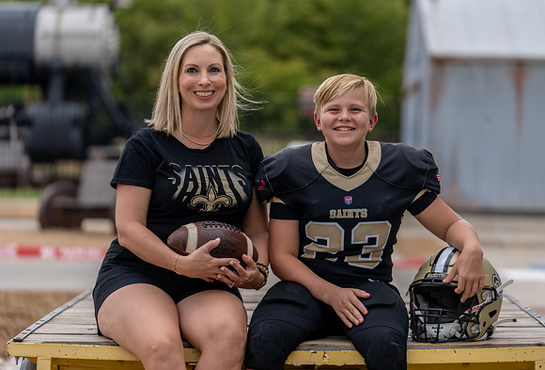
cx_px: 290
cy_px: 176
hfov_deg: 16.0
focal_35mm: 127
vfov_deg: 10.9
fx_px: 1939
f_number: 2.8
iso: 250
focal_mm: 117
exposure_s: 1/320
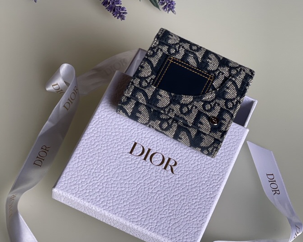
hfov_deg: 22.7
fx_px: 753
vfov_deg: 18.2
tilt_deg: -51.1
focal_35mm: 84
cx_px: 152
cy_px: 174
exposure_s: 1/121
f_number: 2.2
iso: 100
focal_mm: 7.5
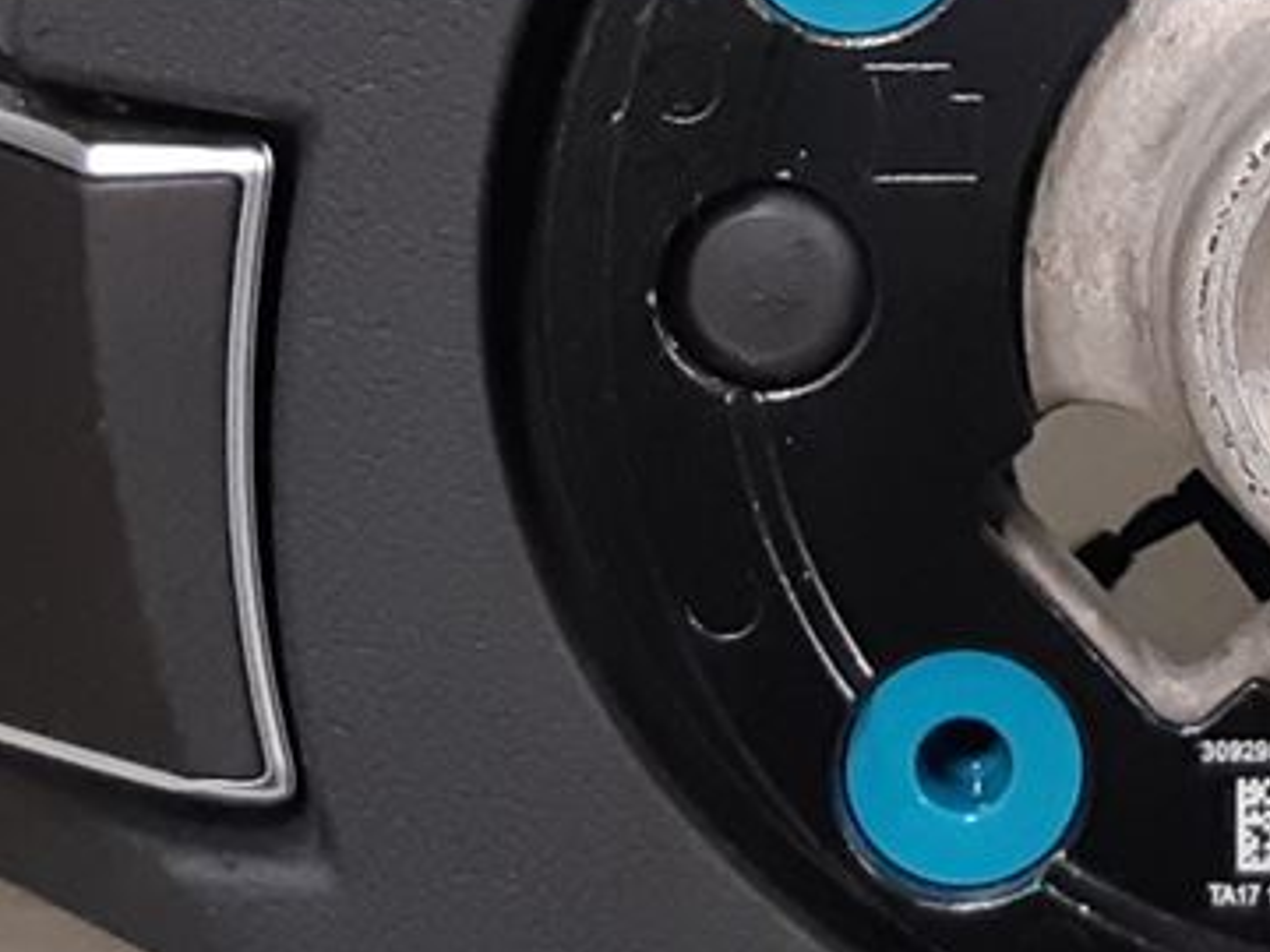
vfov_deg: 10.0
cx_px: 1238
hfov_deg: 13.2
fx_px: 5430
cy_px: 4
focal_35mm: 148
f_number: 1.7
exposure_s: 1/50
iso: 200
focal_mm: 3.93
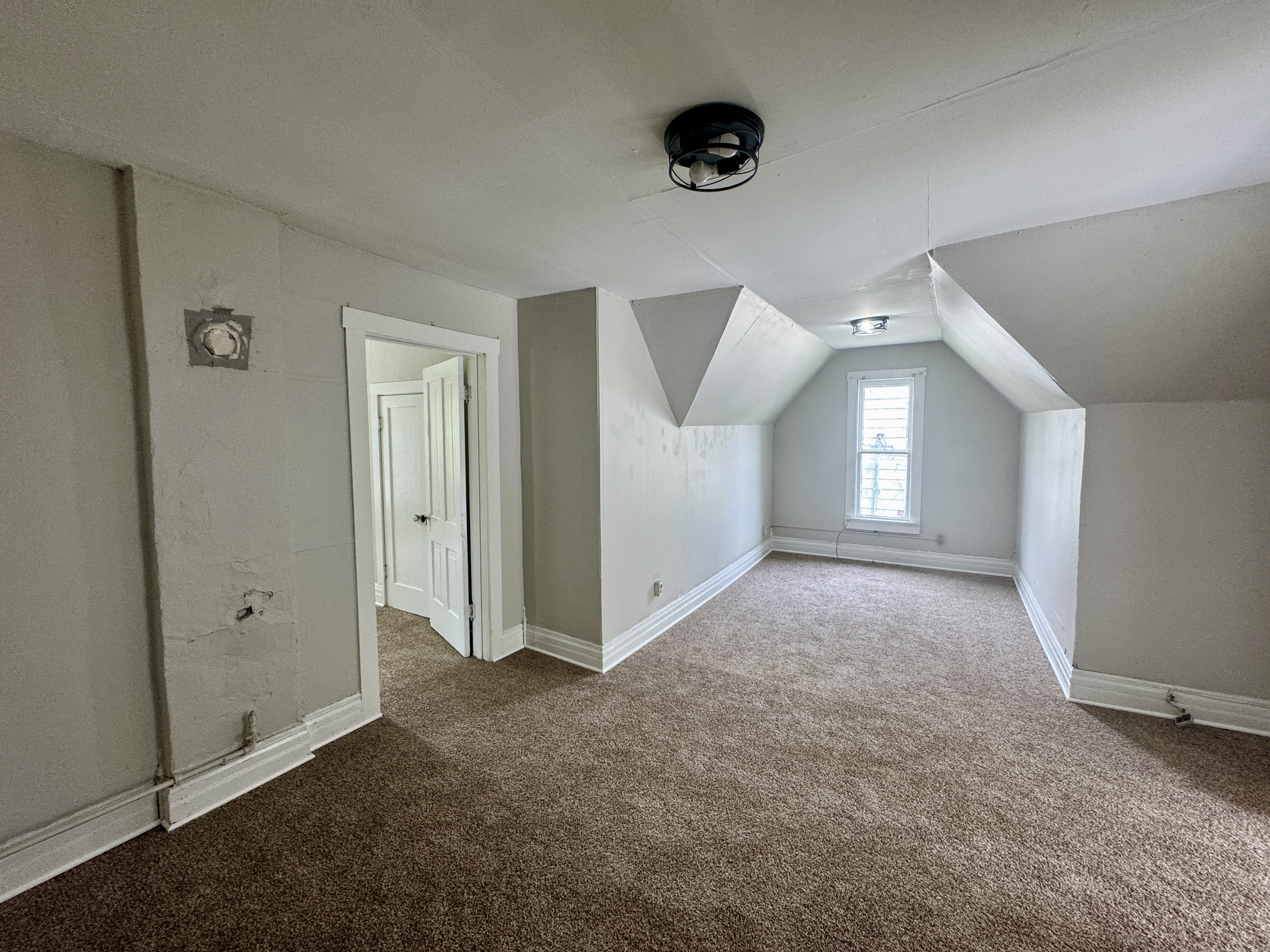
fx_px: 514
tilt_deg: -4.6
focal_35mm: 14
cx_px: 635
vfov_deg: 85.7
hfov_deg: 102.1
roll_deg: +0.9
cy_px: 476
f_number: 2.2
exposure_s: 1/120
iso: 125
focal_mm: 2.22
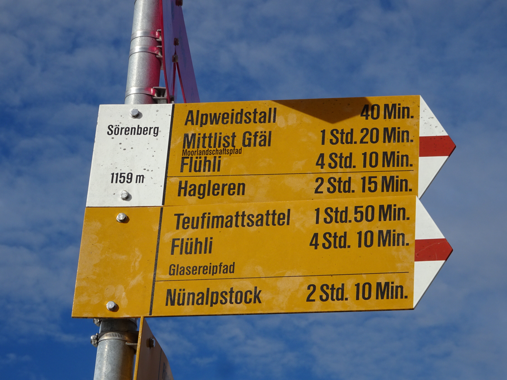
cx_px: 254
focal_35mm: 105
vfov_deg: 14.1
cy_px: 190
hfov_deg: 18.7
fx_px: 1538
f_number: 5
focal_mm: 17.97
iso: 80
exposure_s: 1/1000
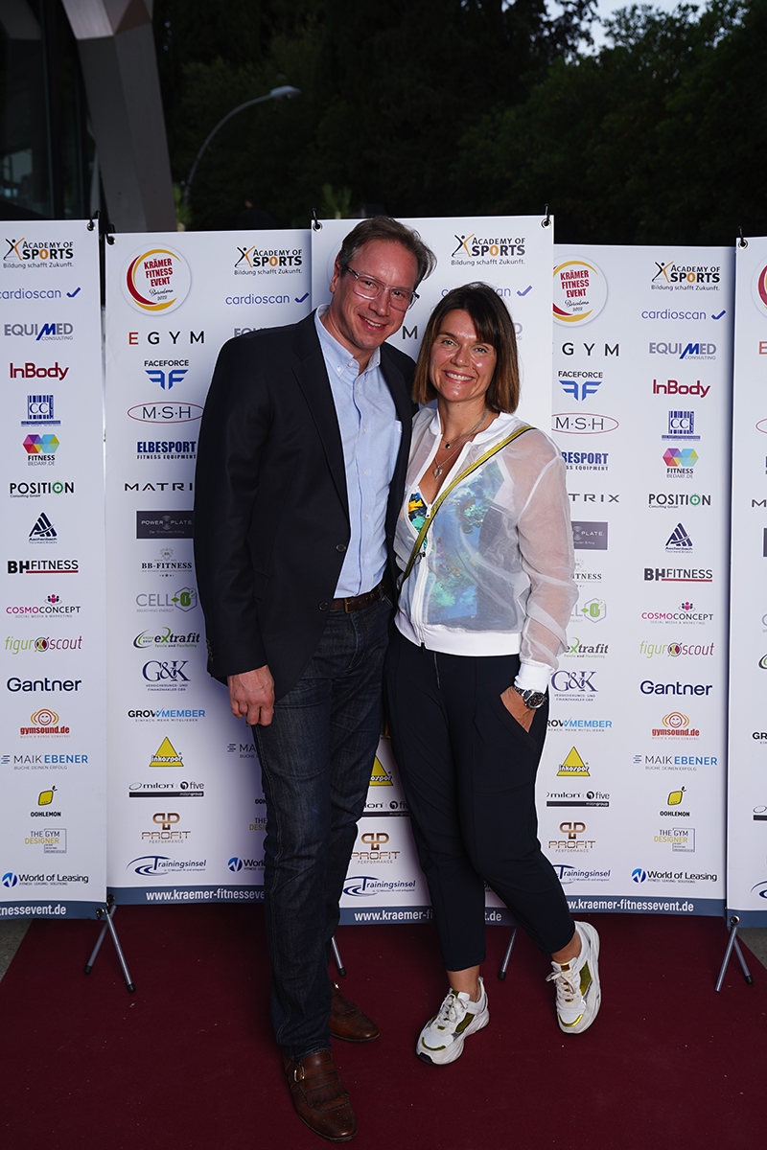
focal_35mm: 34
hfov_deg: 38.9
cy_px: 575
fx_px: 1086
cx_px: 384
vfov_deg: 55.8
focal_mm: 34
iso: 125
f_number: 4
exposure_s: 1/200
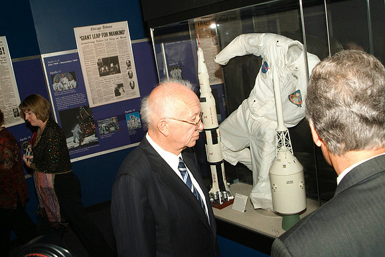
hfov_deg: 53.1
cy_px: 128
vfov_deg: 36.9
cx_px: 192
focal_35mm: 36
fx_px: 385
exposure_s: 1/60
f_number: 9.5
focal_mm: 24
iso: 800
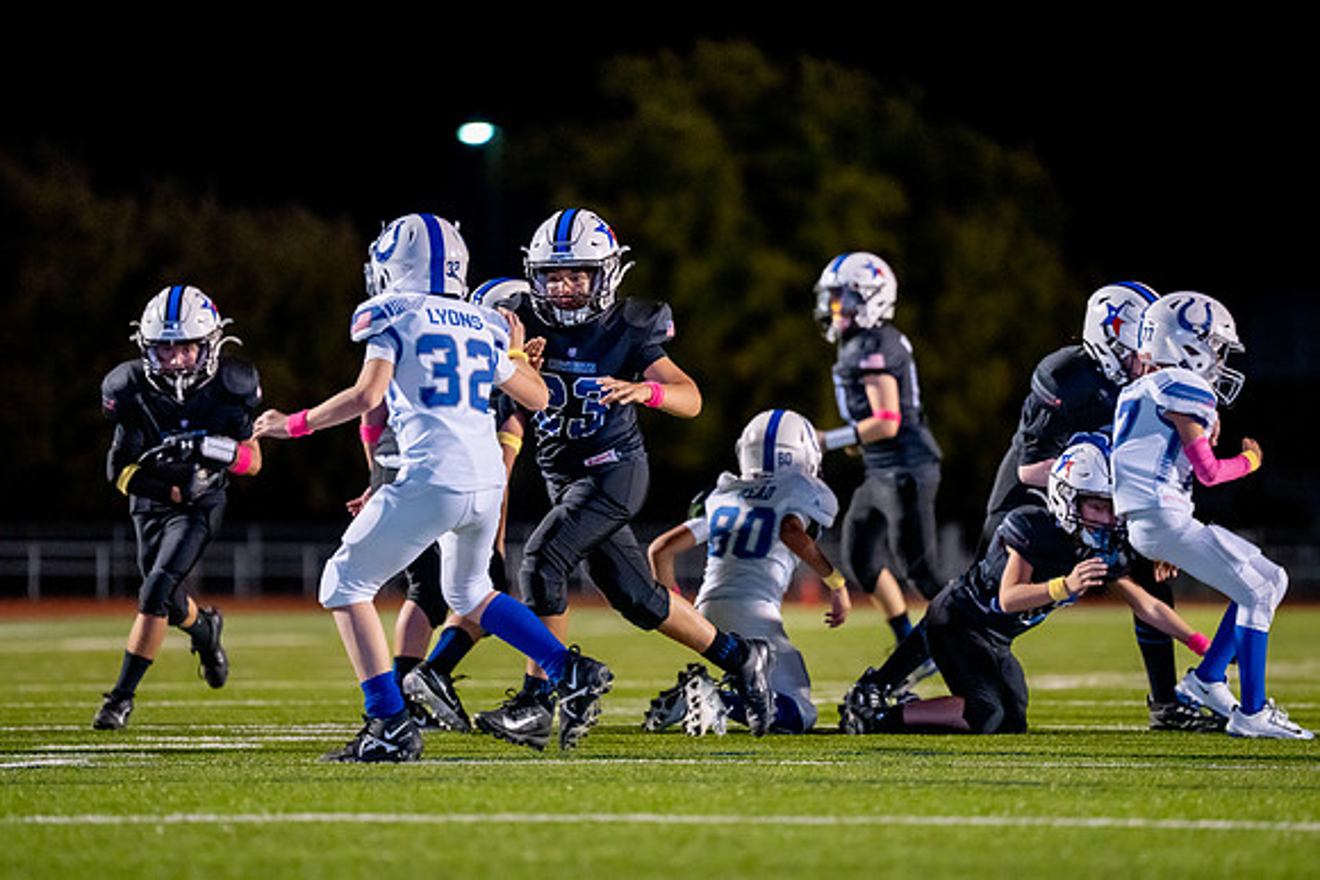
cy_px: 442
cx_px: 724
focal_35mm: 226
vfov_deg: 6.1
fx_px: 8273
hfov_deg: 9.1
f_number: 2.8
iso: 4000
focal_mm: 200
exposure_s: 1/1000
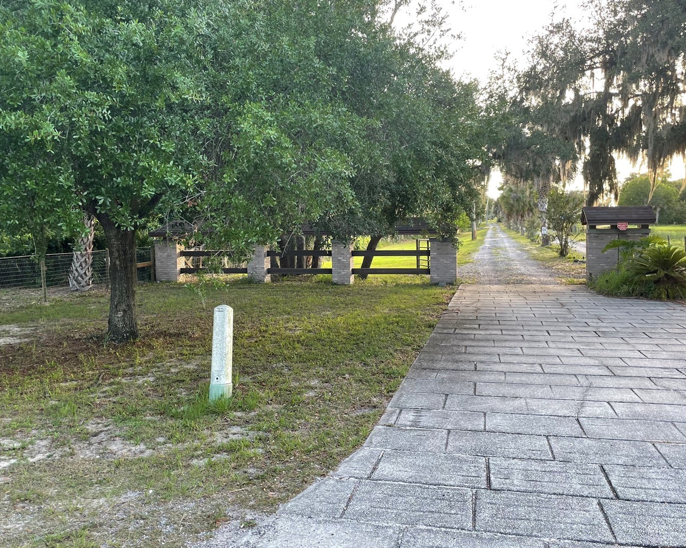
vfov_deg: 45.8
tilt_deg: -2.7
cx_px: 324
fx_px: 650
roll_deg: +0.3
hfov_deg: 55.6
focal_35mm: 32
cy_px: 264
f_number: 1.6
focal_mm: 4.2
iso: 32
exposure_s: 1/121
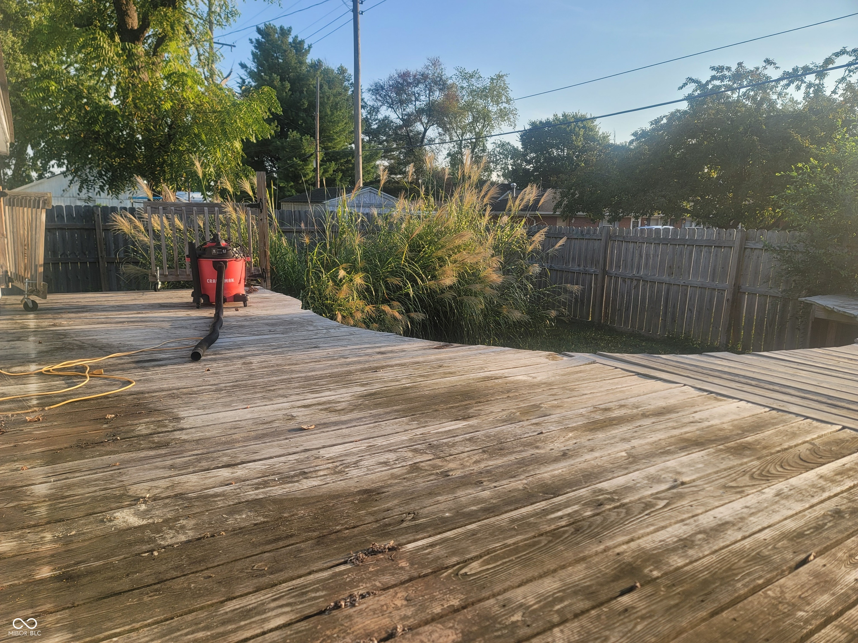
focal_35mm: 25
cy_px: 322
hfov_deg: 69.4
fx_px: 620
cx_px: 429
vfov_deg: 54.9
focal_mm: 7
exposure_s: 1/440
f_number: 1.8
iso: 20
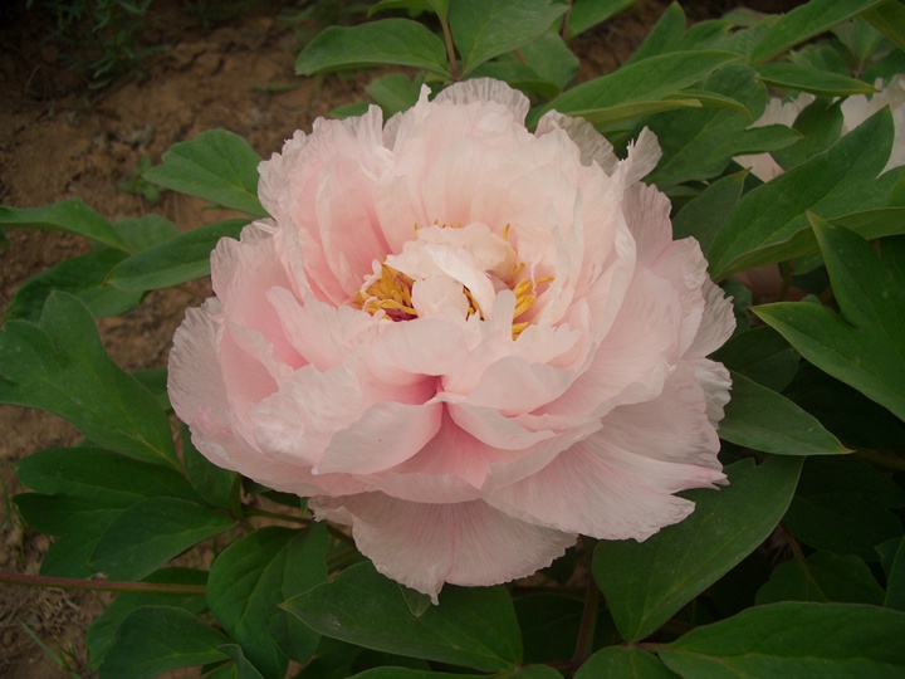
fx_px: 915
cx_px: 452
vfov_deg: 40.7
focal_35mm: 35
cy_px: 340
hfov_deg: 52.6
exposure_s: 1/1000
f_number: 2.6
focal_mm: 5.8
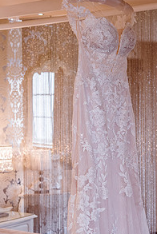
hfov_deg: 14.9
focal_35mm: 92
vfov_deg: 22.1
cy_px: 125
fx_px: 600
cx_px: 107
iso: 1000
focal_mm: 60
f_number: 4.5
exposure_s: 1/100
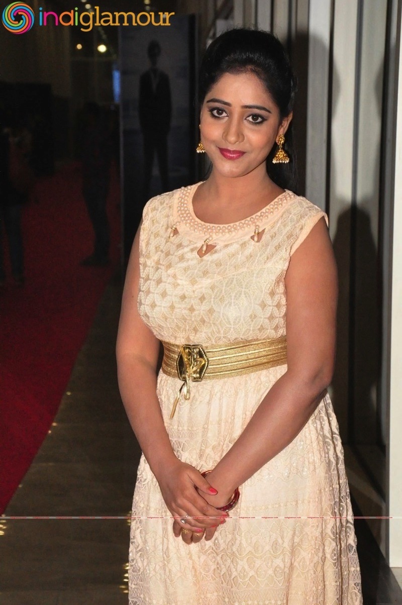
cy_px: 302
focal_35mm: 87
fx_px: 1461
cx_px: 201
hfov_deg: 15.7
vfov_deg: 23.4
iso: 3200
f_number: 5.6
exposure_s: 1/125
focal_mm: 58
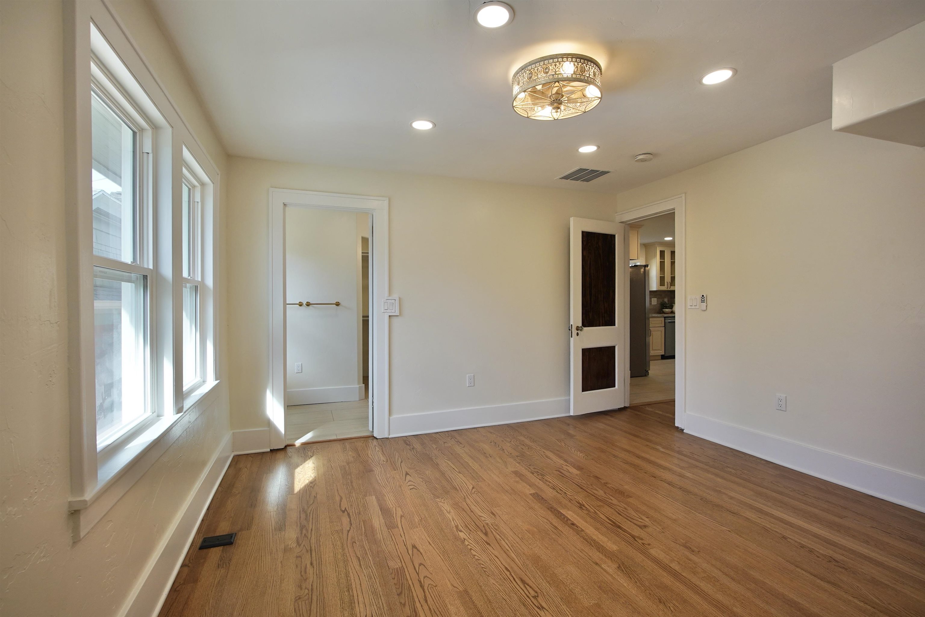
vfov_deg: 73.7
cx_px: 462
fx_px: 411
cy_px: 308
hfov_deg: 96.7
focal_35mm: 16
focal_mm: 11
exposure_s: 1/160
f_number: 4
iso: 200
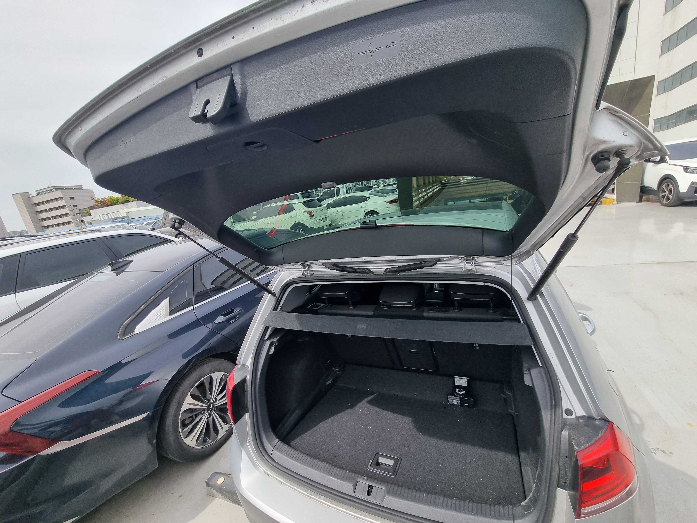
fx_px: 262
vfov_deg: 89.9
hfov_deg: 106.2
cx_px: 348
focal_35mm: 13
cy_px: 262
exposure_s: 1/1156
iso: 50
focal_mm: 2.2
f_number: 2.2
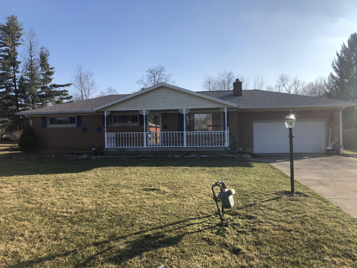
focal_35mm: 28
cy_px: 134
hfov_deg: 63.4
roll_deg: +1.0
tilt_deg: -0.3
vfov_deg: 49.7
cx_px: 178
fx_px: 289
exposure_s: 1/2000
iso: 20
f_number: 1.8
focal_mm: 3.99
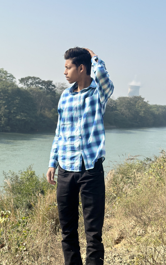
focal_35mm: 61
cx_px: 71
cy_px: 115
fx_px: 441
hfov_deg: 21.3
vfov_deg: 33.4
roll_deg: -5.3
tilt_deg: -1.0
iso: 80
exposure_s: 1/3367
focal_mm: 6.86
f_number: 1.78
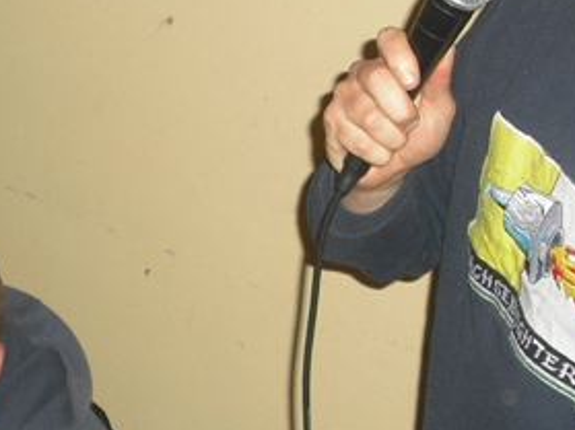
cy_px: 321
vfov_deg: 15.3
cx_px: 43
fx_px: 1594
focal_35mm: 96
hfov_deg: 20.0
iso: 200
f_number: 2.8
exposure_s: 1/60
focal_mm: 6.2
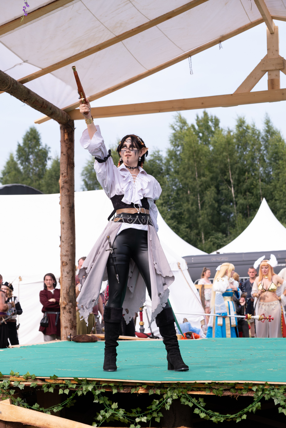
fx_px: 894
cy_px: 214
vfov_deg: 27.0
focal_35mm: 75
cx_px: 143
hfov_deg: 18.2
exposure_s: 1/1250
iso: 320
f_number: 4
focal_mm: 50
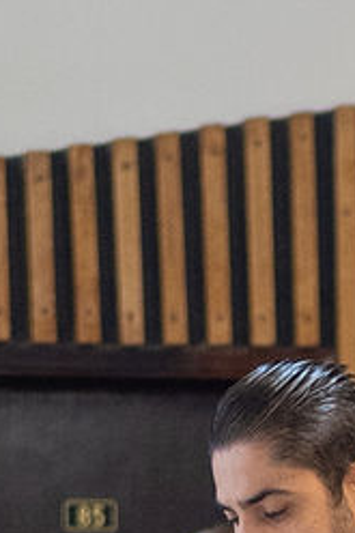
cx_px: 331
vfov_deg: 6.3
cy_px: 956
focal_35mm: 322
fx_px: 4769
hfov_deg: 4.3
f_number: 1.8
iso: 1000
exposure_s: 1/160
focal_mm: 35
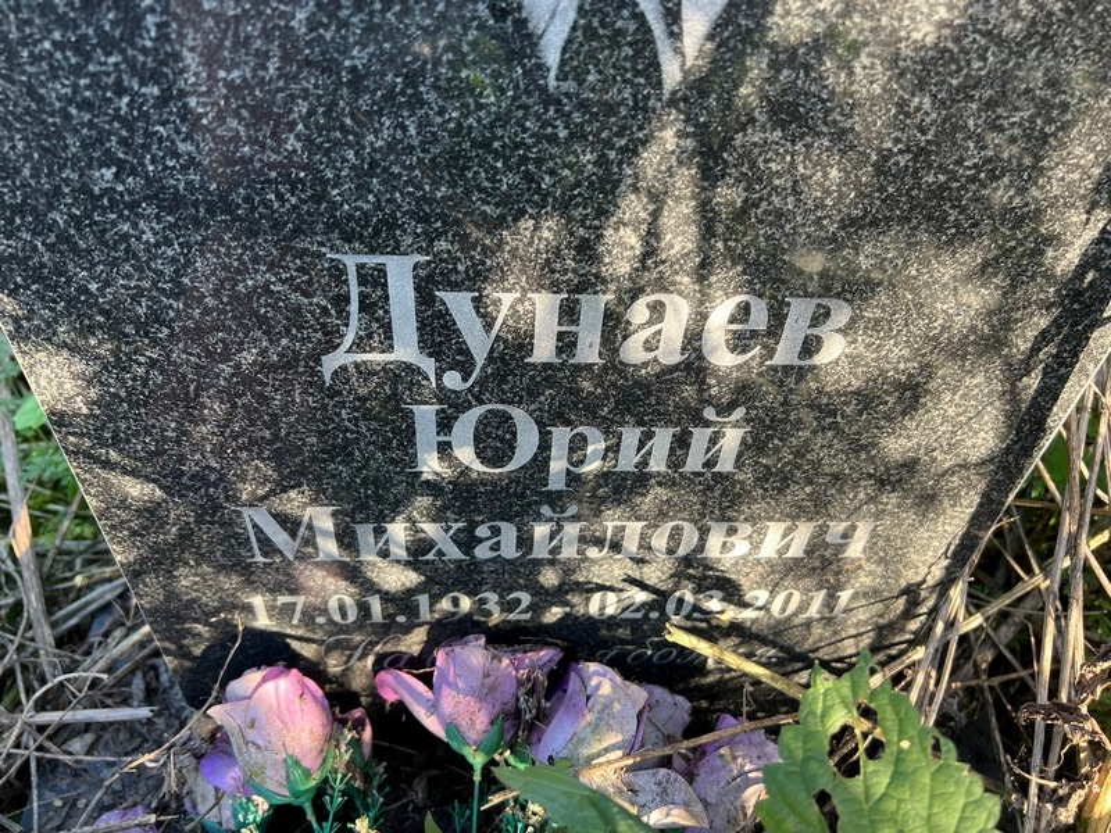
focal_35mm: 26
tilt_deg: -47.7
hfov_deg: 67.3
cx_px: 556
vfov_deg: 53.1
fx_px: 834
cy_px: 416
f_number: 1.5
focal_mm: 5.7
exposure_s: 1/121
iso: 40
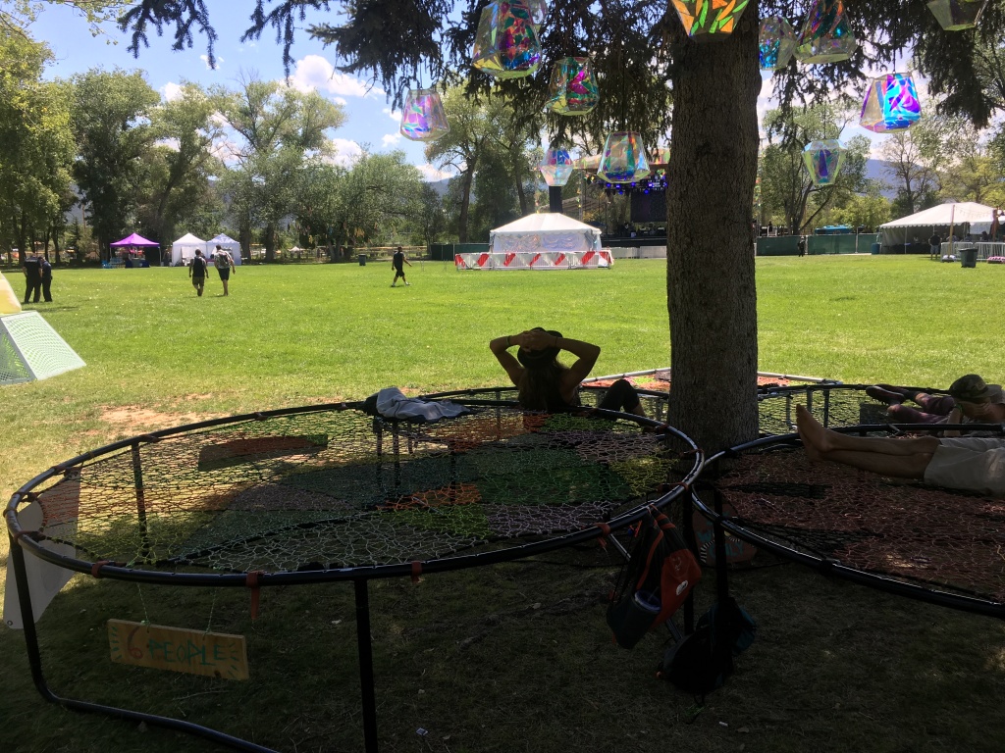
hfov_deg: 61.7
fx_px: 842
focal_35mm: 29
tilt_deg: -6.6
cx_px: 502
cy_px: 376
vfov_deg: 48.2
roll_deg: +3.2
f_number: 2.2
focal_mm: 4.15
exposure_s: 1/680
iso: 25
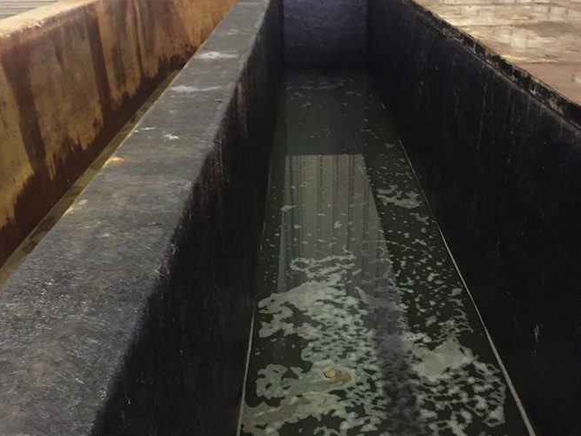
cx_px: 341
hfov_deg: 52.4
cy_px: 219
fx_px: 587
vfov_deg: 40.7
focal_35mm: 35
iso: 640
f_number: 2.2
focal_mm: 4.15
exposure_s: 1/17
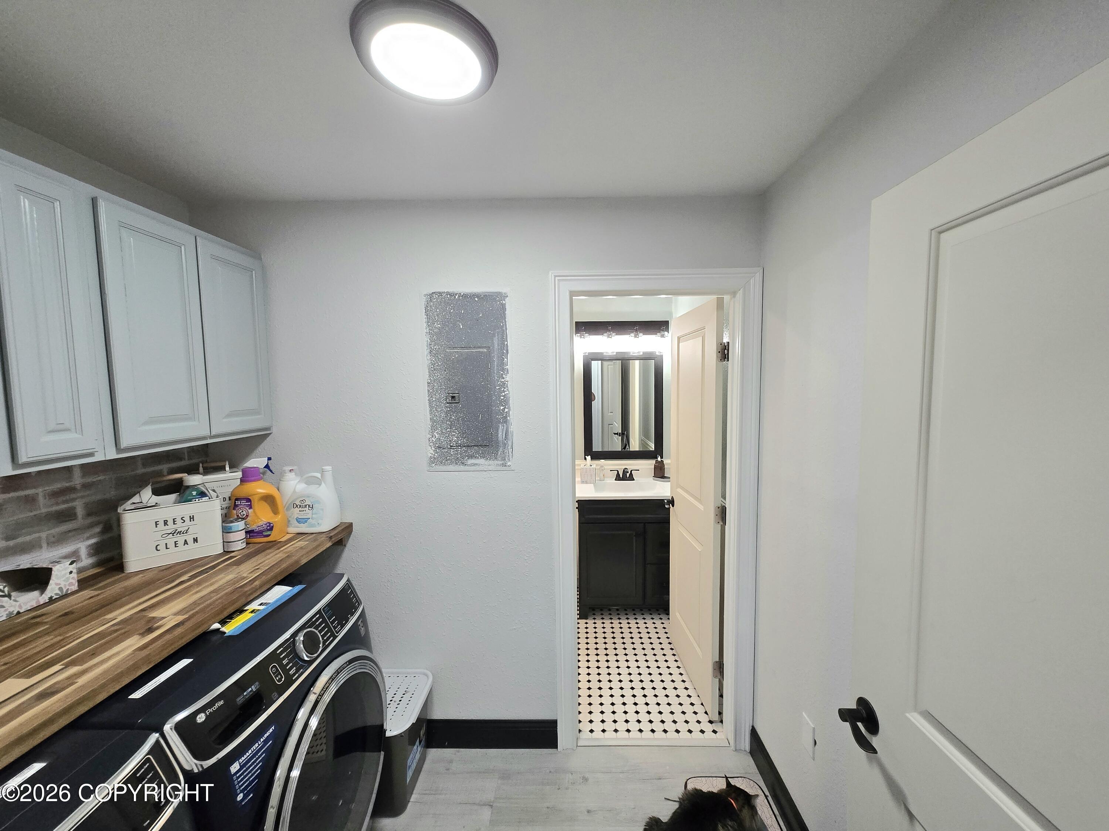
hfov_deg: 106.2
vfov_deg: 89.9
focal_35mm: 13
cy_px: 416
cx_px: 554
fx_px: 416
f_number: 2.2
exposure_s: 1/61.3
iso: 160
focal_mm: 1.7
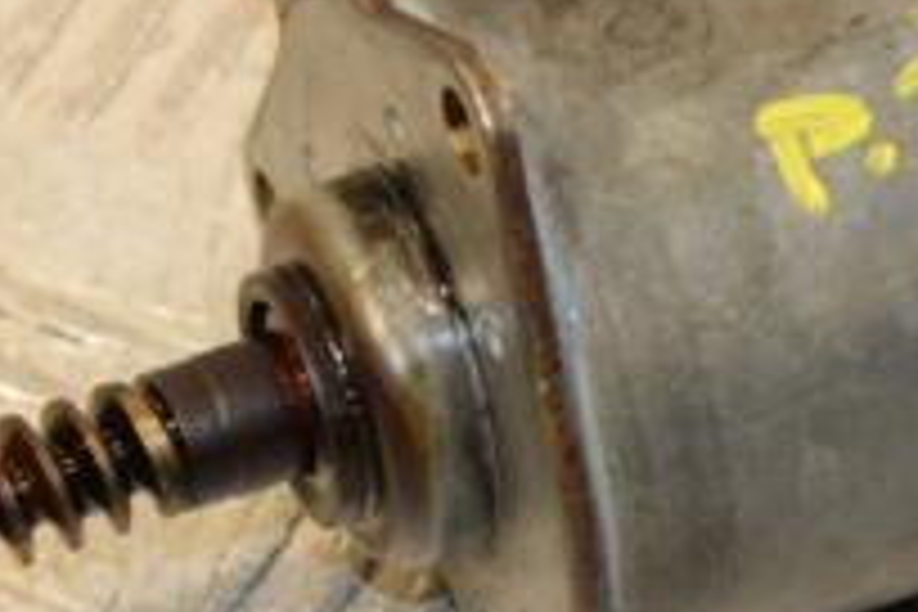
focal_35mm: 397
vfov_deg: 3.5
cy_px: 194
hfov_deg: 5.2
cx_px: 868
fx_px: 10123
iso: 800
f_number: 8
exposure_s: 1/200
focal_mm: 90
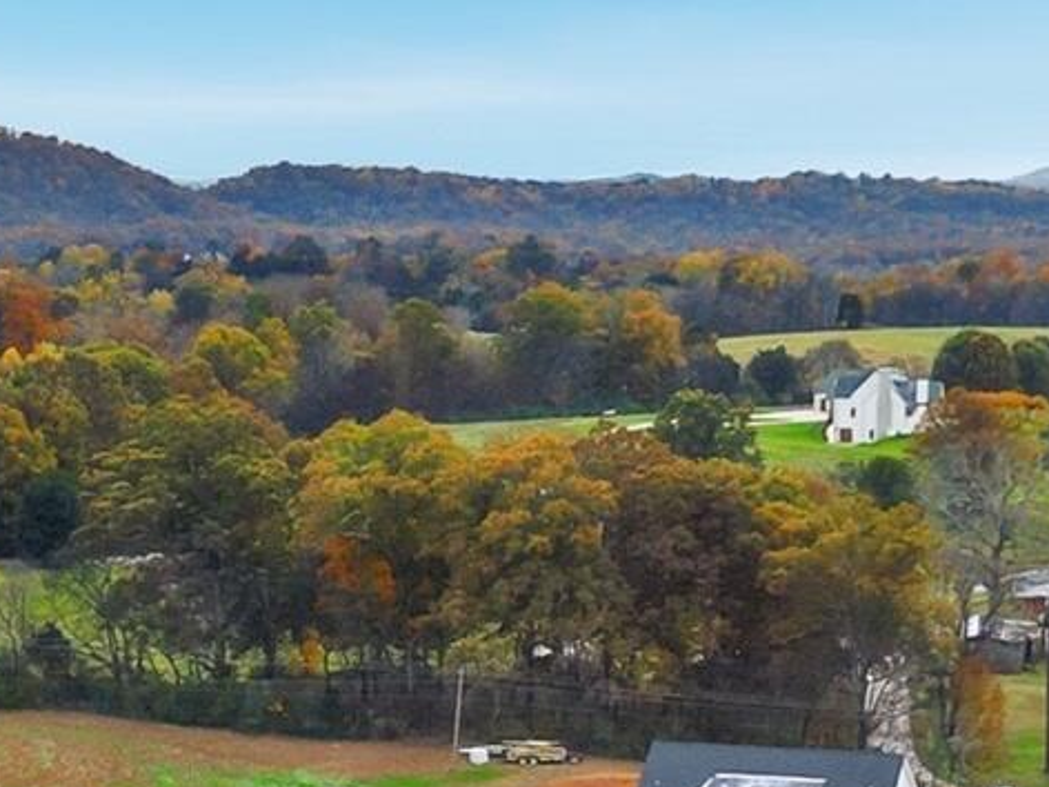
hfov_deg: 15.5
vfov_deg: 11.6
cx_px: 436
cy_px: 659
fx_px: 3849
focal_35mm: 127
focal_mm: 6.7
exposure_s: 1/8000
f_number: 1.7
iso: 100
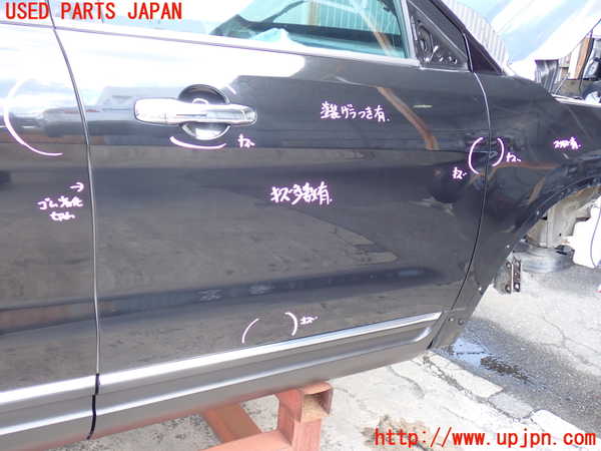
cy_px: 226
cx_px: 300
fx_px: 660
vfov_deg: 37.7
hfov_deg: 49.0
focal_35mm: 38
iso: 200
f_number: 2.7
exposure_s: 1/50
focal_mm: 6.83
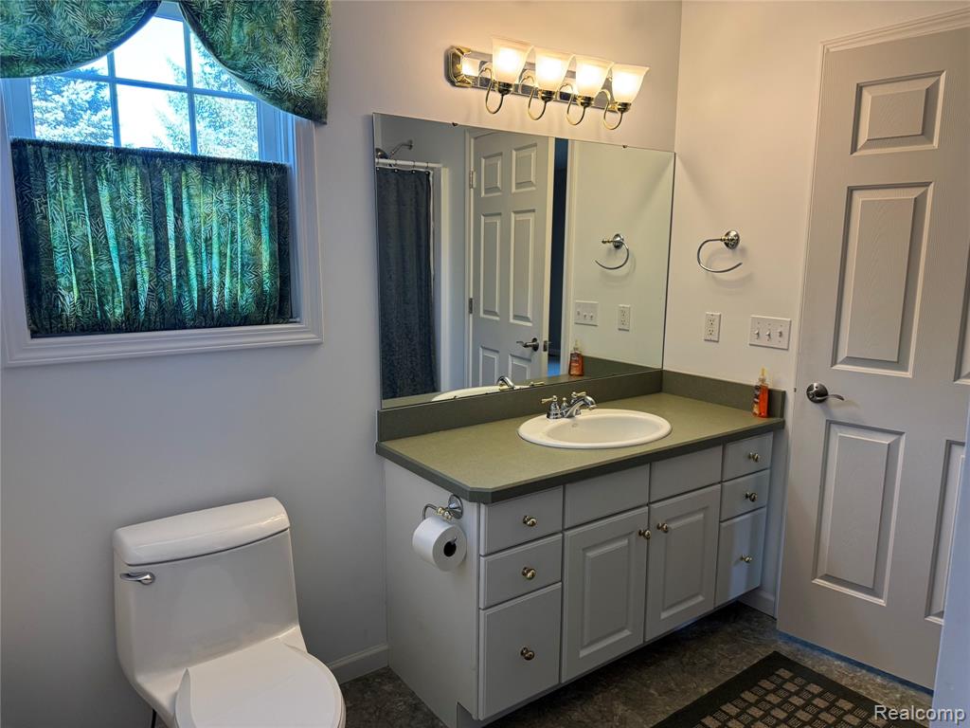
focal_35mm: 24
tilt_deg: -9.7
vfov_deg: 56.8
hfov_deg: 71.6
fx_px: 673
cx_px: 485
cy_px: 364
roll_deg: -0.1
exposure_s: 1/120
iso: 200
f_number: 1.78
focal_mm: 6.76
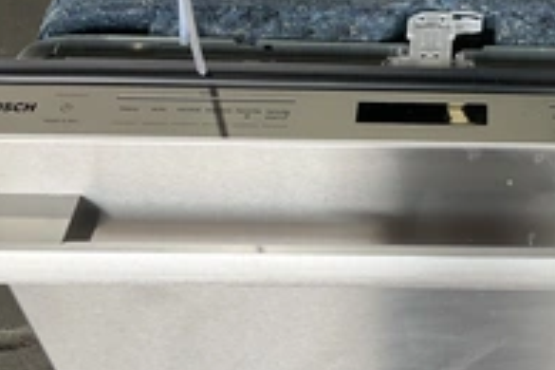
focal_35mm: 62
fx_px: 956
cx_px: 472
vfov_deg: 21.9
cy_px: 205
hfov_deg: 31.2
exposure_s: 1/141
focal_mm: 3
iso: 20
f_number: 1.8
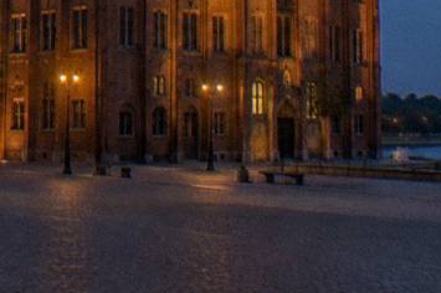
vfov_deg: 8.9
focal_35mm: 152
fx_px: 1860
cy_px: -94
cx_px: 107
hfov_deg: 13.5
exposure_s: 1/40
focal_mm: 49
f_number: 7.1
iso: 5000
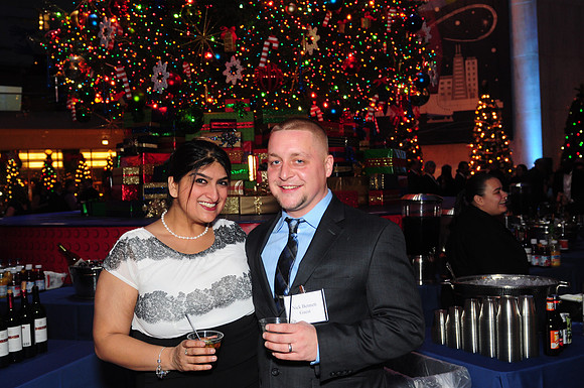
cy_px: 194
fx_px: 632
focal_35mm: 39
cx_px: 292
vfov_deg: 34.1
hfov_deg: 49.6
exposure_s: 1/60
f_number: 4
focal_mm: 26
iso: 640
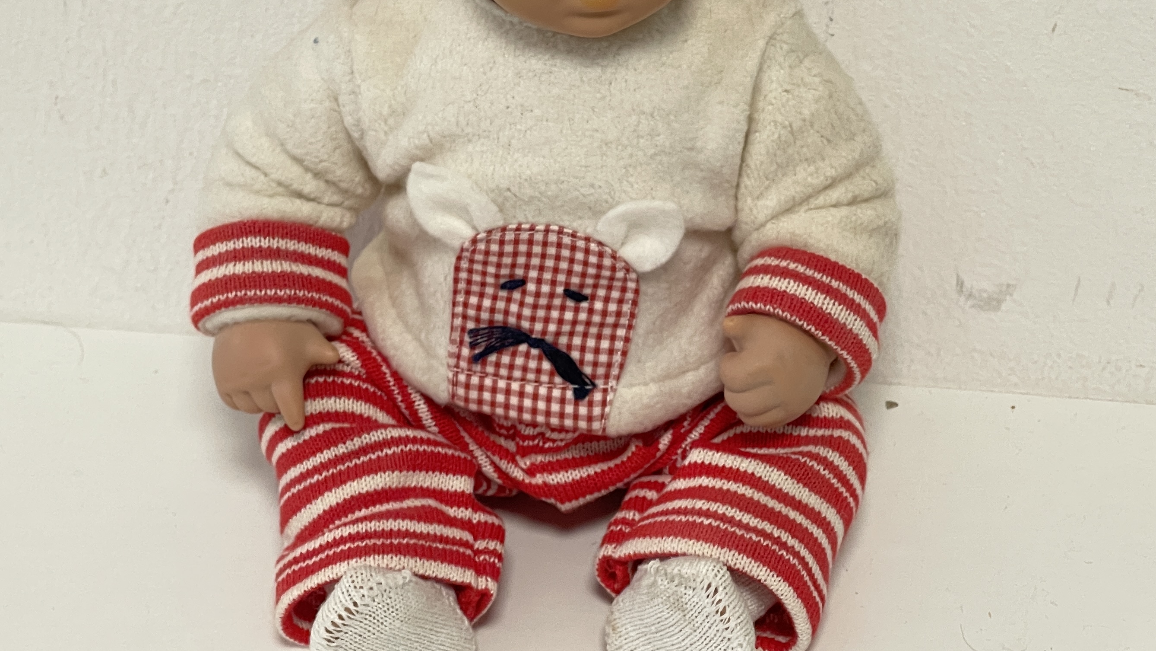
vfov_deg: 11.5
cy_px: 56
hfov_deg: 20.3
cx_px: 484
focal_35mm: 105
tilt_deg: -29.9
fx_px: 3219
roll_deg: +1.5
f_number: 2.2
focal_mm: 7.5
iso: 125
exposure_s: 1/50
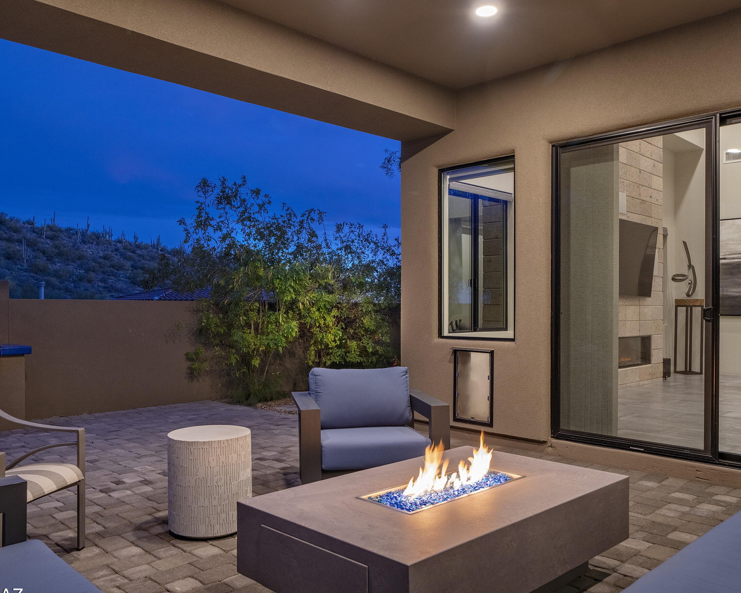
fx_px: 636
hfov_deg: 60.4
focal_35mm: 29
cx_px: 370
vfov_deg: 50.0
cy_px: 306
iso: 400
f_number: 7.1
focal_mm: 24
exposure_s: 1/4
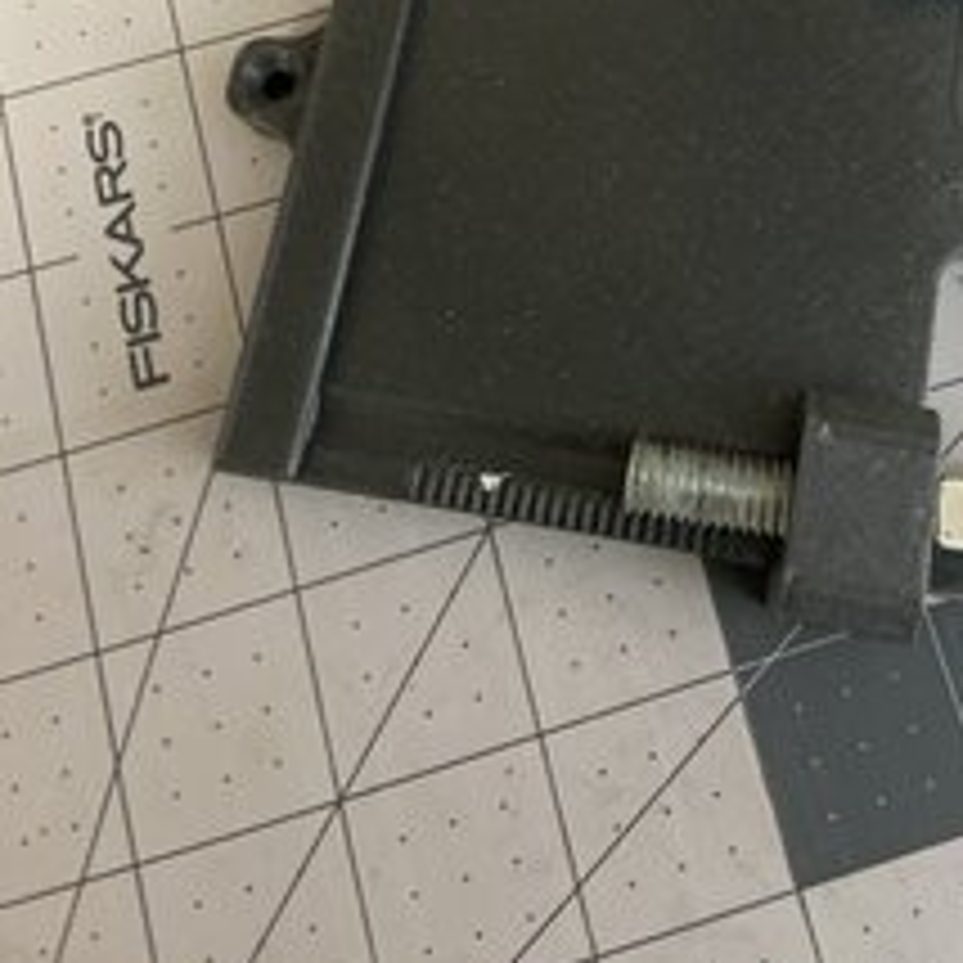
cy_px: 126
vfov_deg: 37.1
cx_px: 639
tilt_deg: -73.1
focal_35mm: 43
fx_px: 1353
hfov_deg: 38.7
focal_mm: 4.25
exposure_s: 1/30
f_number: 1.8
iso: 640
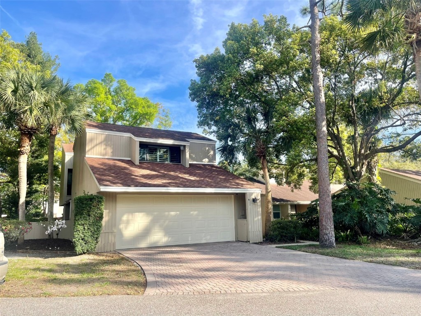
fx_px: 304
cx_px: 210
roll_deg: +1.2
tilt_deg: +8.1
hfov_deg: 69.4
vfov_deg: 54.9
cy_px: 158
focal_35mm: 25
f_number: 1.6
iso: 32
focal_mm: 5.1
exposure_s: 1/1252
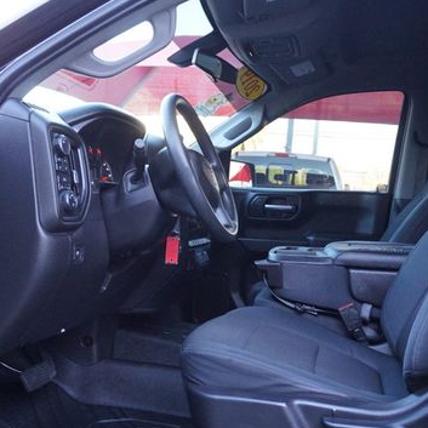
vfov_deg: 44.9
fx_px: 518
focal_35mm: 37
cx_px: 230
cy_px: 236
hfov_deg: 44.9
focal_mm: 16
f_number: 4
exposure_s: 1/160
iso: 1250
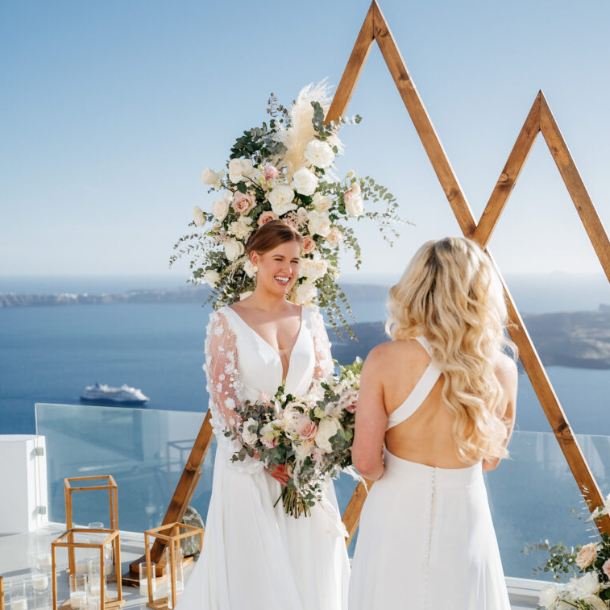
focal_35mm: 45
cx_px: 308
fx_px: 890
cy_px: 380
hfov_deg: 37.8
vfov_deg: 37.6
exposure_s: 1/2000
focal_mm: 34.5
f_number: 2.8
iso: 100
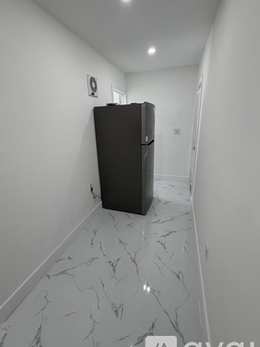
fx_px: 160
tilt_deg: -17.3
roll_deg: +1.8
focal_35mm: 16
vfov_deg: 94.5
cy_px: 170
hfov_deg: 78.0
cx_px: 125
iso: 160
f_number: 2.2
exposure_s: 1/120
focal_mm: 2.22
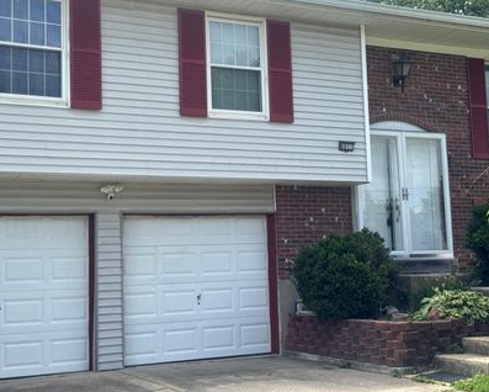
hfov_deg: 31.9
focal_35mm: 59
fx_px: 854
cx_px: 272
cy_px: 162
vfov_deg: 25.8
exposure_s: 1/2252
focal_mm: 6.76
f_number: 1.78
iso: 64
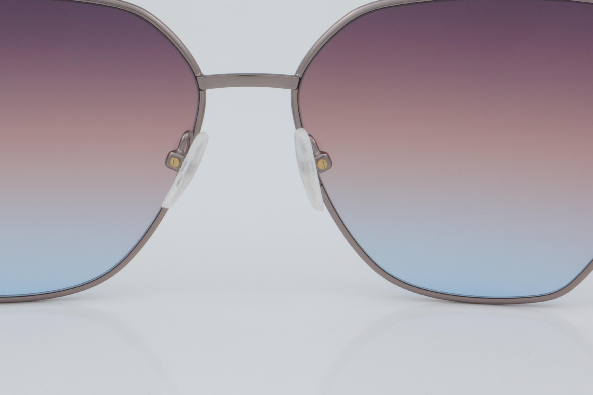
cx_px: 249
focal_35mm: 128
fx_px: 2105
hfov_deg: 16.0
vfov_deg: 10.7
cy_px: 142
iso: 100
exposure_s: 1/4
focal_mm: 55
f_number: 32
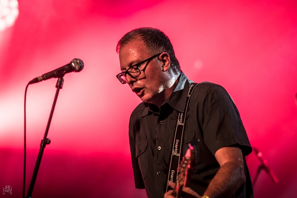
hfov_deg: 6.9
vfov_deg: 4.6
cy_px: 99
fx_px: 2475
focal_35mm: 300
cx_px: 148
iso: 400
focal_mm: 200
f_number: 2.8
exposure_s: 1/100
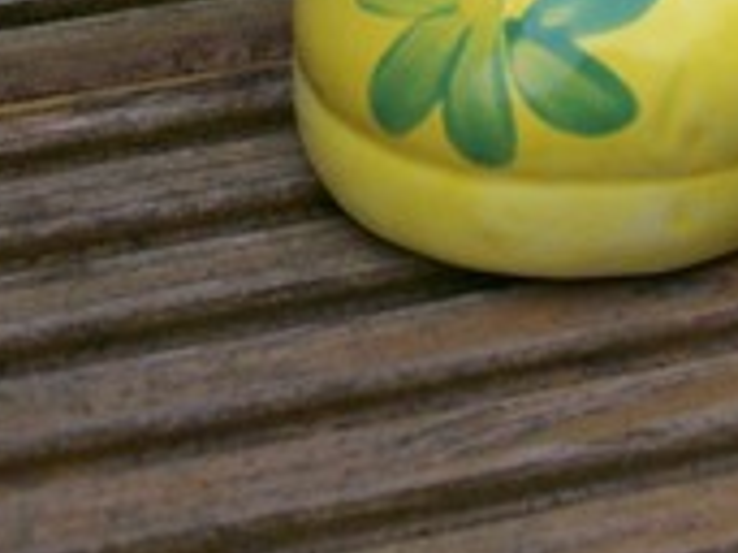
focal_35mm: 142
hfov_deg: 13.8
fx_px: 3025
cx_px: 682
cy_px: -298
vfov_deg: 10.1
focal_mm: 7.6
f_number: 3
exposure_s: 1/303
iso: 80
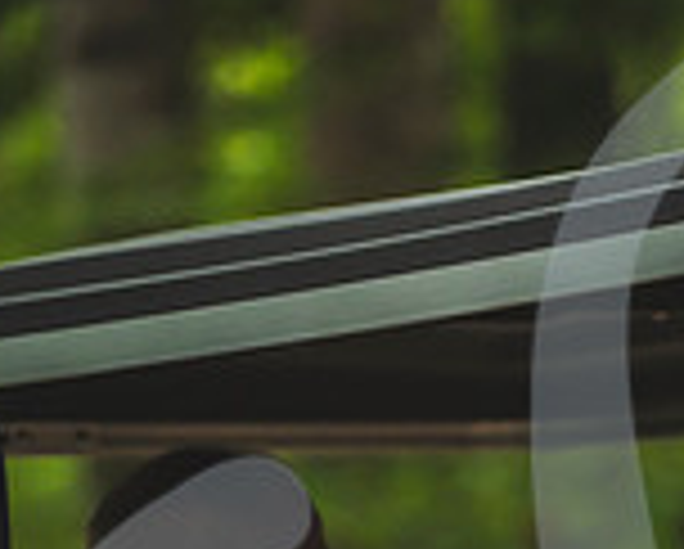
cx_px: 698
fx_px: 10155
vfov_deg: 3.1
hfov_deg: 3.9
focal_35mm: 501
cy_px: 857
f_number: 2.8
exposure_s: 1/320
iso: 320
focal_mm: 140
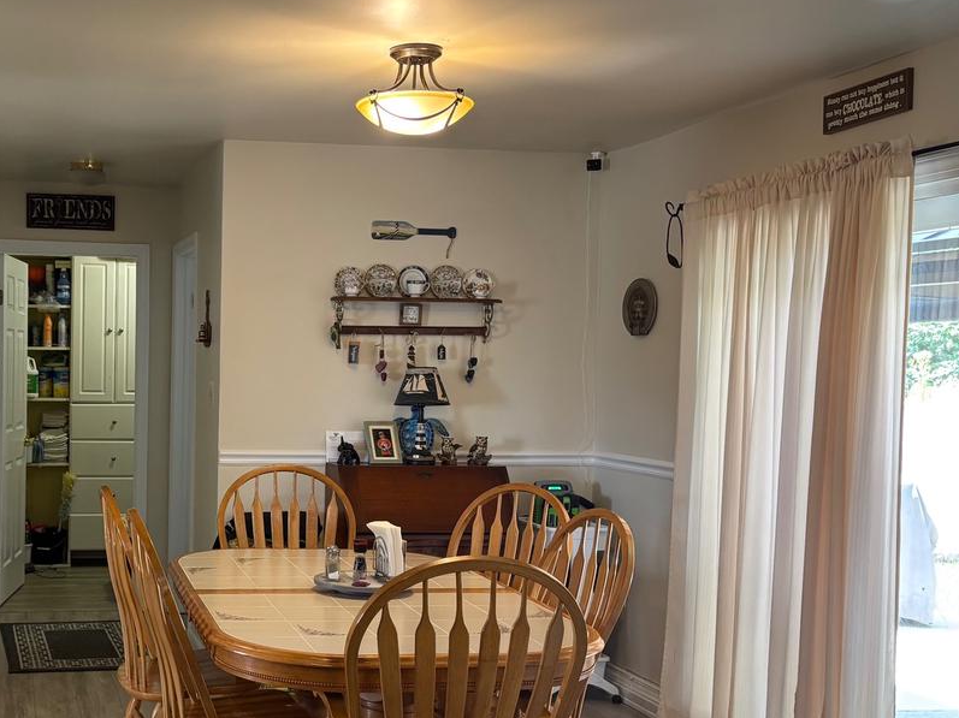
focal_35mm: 47
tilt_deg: -2.0
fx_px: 1301
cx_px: 207
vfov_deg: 30.8
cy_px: 427
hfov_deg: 39.1
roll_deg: -1.1
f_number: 1.6
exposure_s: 1/60
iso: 160
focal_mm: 5.96
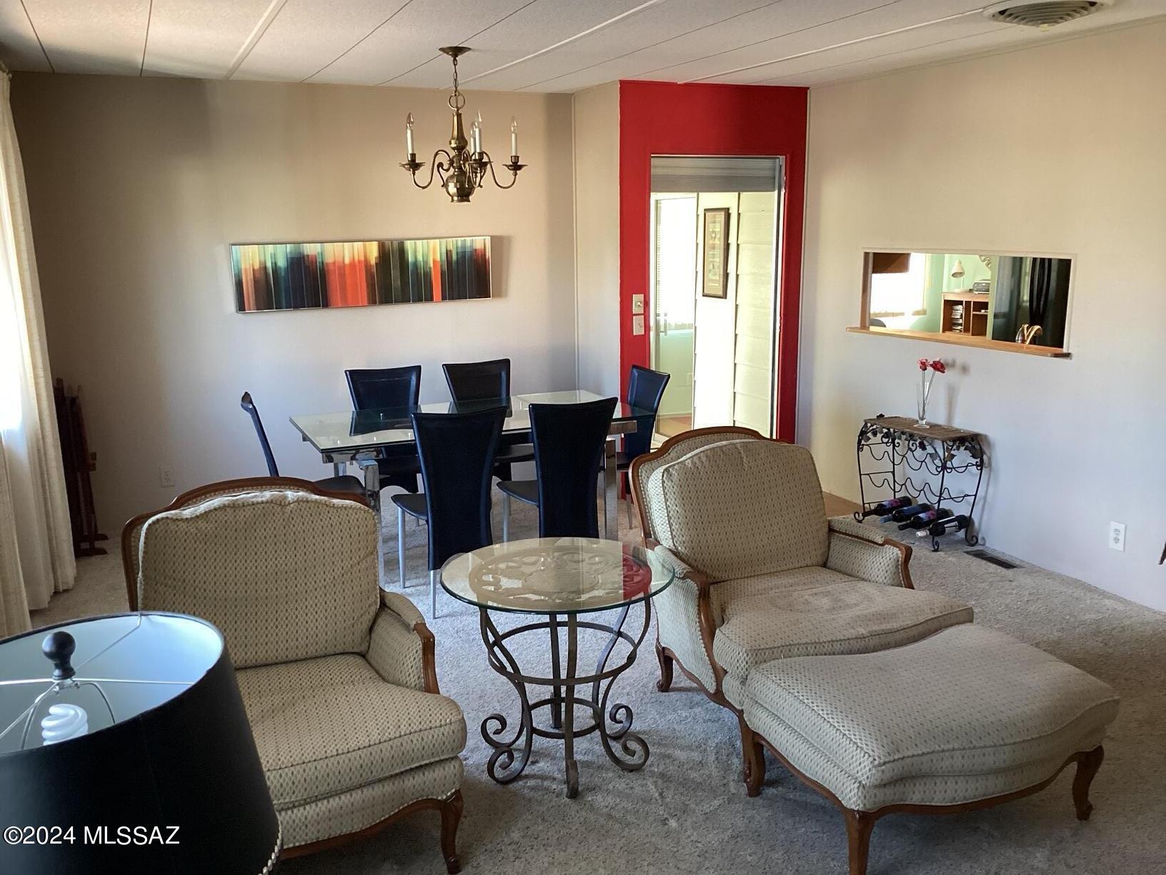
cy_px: 438
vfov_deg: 45.4
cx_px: 583
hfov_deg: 58.4
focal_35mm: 31
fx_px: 1044
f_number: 2.4
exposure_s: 1/50
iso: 250
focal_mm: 3.3
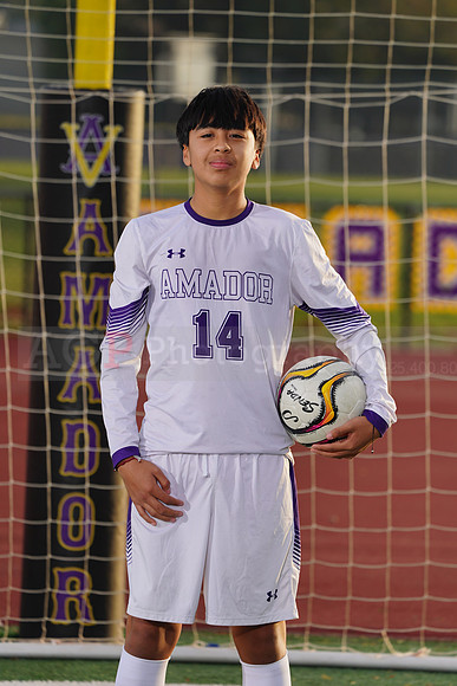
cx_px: 228
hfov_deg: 4.1
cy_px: 343
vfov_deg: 6.2
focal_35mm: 333
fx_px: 6337
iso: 100
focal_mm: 333
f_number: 8
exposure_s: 1/200
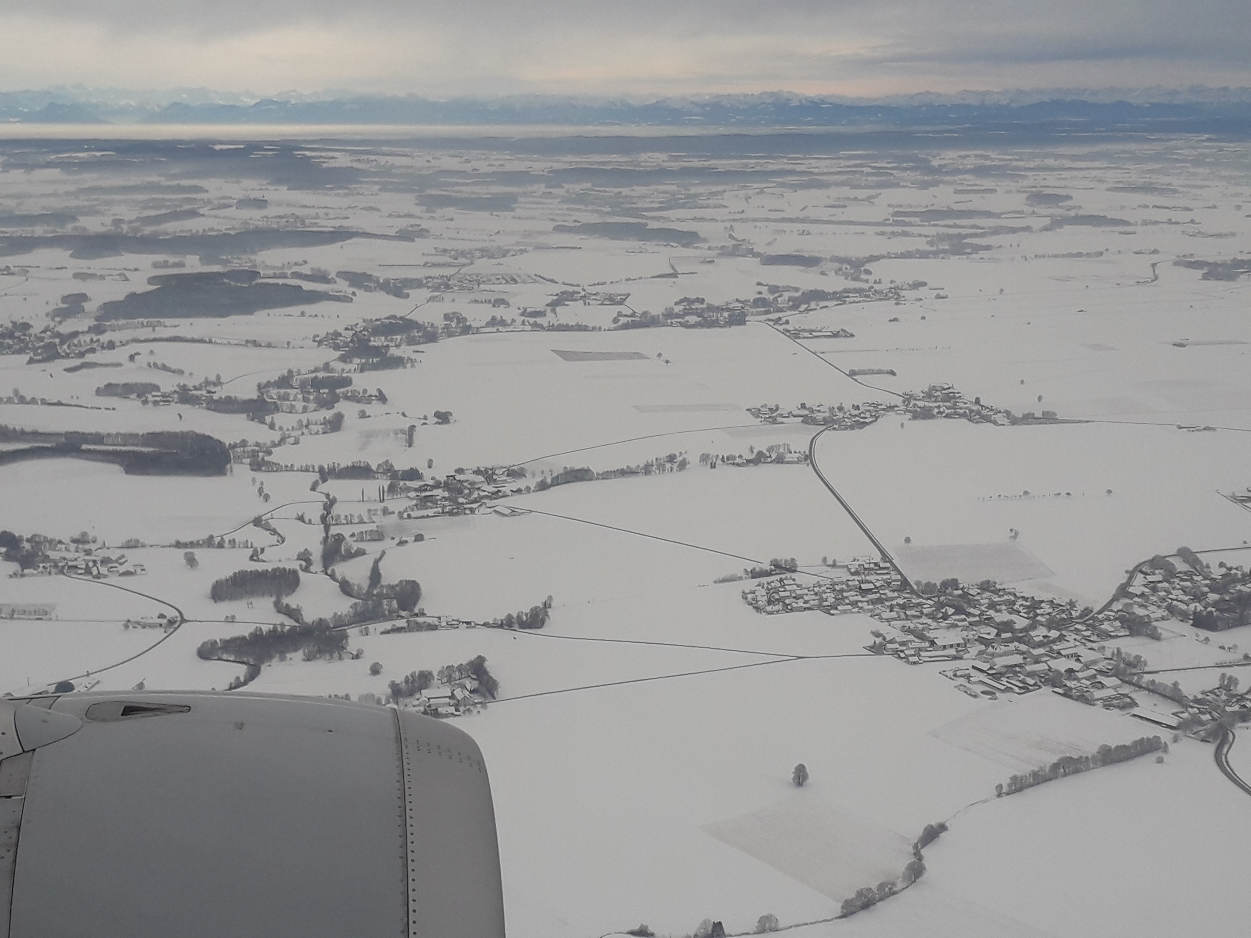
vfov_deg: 51.4
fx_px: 976
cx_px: 626
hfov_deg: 65.3
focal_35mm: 27
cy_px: 469
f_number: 1.9
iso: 40
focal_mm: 3.6
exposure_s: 1/2451
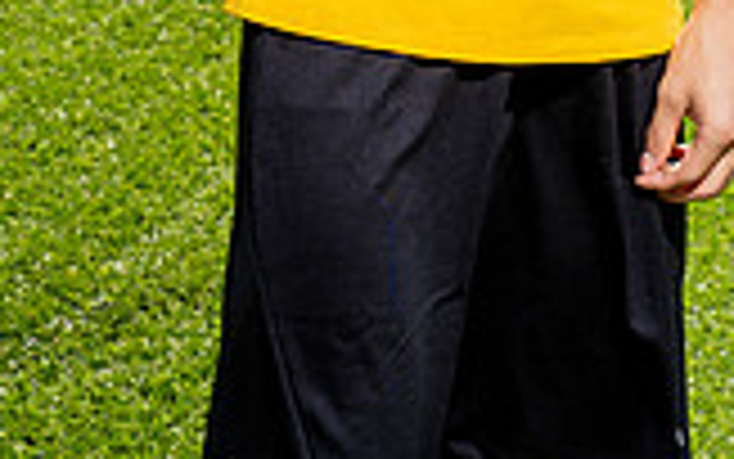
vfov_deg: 6.6
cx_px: 441
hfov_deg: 11.0
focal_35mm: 191
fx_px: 3822
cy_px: -526
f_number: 10
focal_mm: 68
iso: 320
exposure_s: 1/250
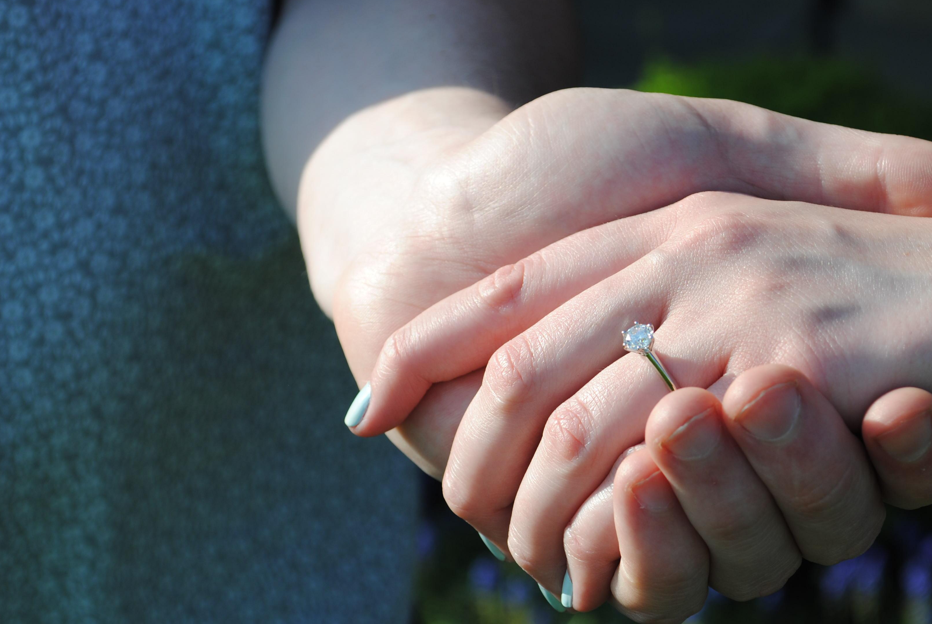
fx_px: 2582
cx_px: 557
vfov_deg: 13.8
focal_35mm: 100
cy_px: 363
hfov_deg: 20.4
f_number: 7.1
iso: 100
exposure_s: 1/250
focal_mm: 55
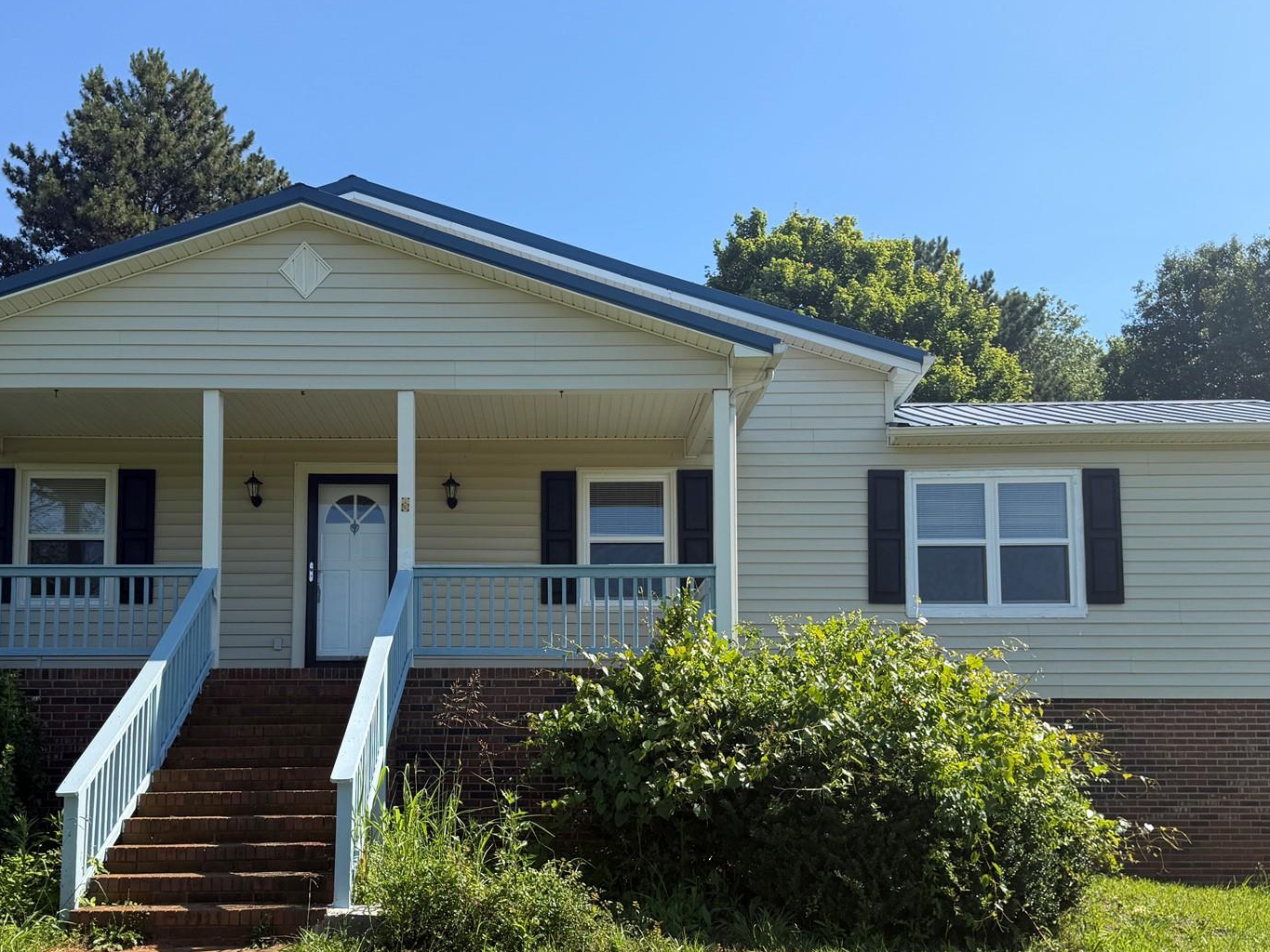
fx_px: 1321
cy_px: 644
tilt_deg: +5.8
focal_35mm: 36
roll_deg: +0.4
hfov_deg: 51.2
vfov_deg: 39.1
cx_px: 548
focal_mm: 6.76
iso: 80
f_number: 1.78
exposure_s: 1/2801
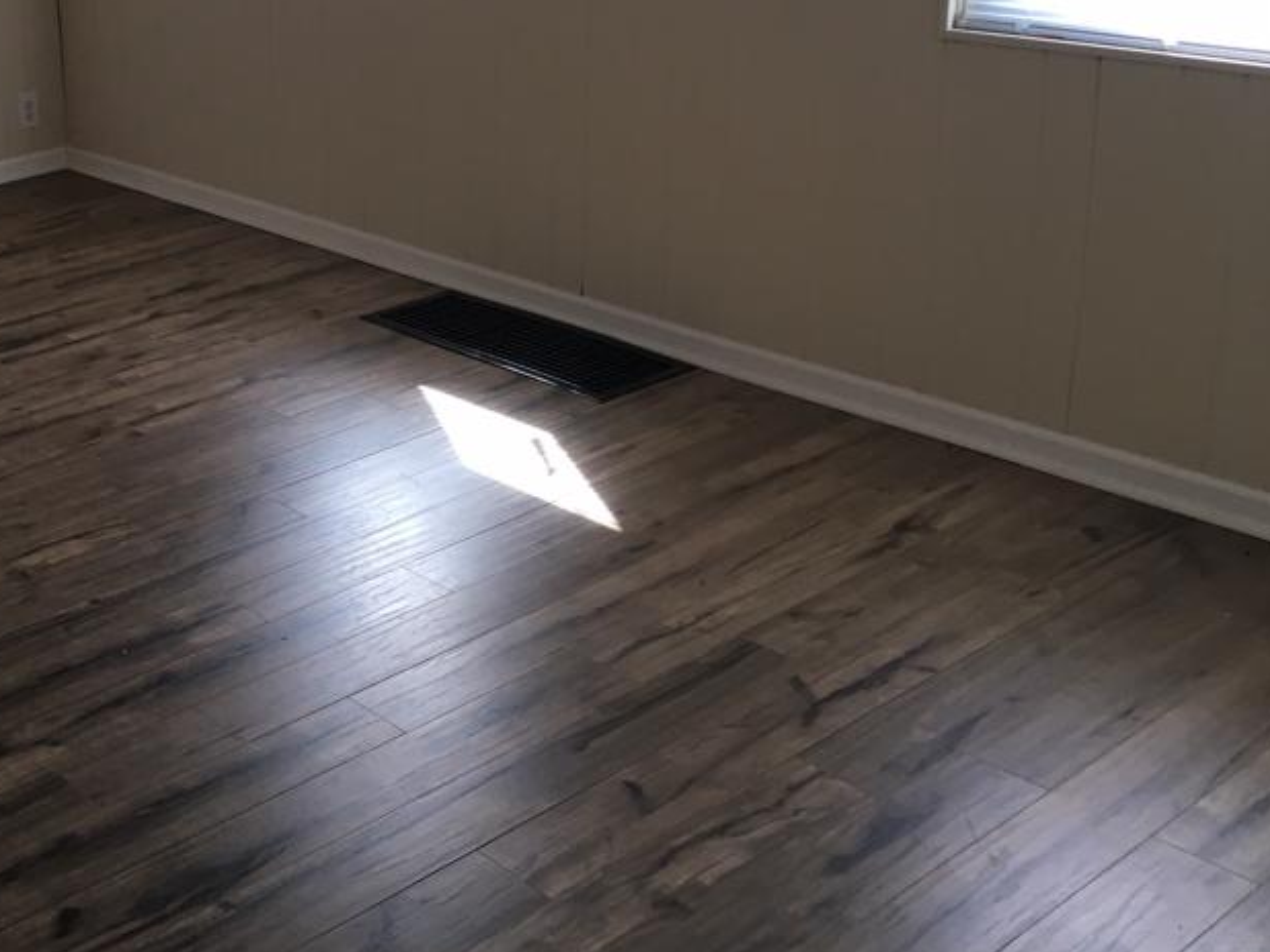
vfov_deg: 29.9
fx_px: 1761
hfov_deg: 38.0
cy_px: 279
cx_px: 232
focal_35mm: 48
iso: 32
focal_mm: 4.15
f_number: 2.2
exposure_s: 1/30
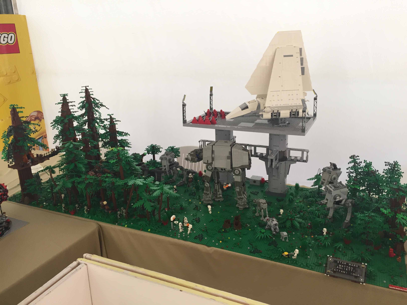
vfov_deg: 48.2
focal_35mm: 29
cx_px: 204
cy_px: 152
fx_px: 341
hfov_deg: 61.7
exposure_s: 1/30
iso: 40
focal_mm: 4.15
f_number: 2.2
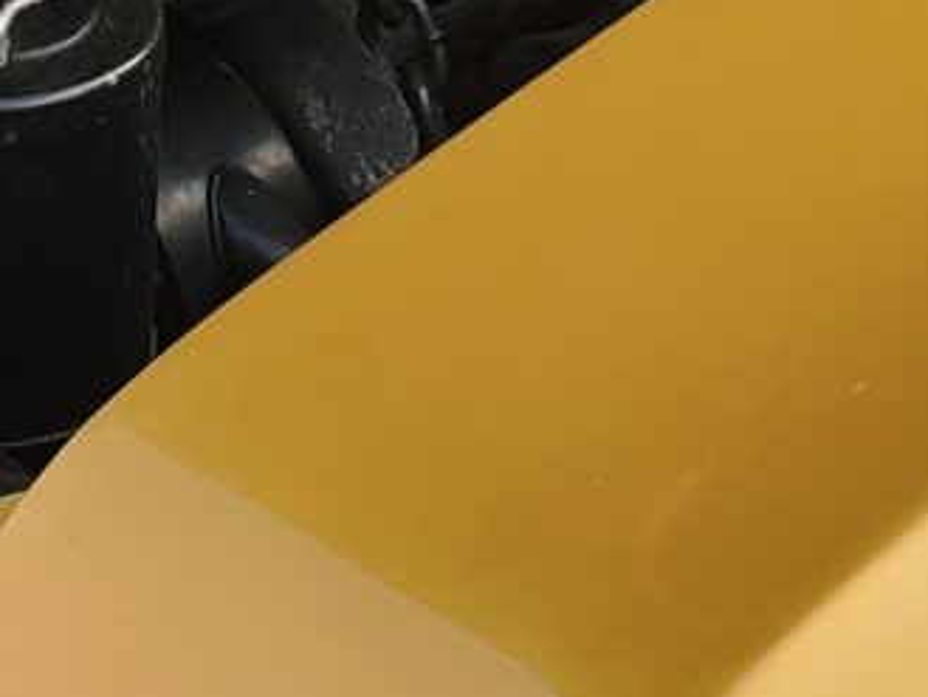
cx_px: -181
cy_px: -773
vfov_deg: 8.6
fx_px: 4345
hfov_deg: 11.9
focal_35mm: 162
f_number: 2.4
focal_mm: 4.3
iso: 50
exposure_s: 1/122
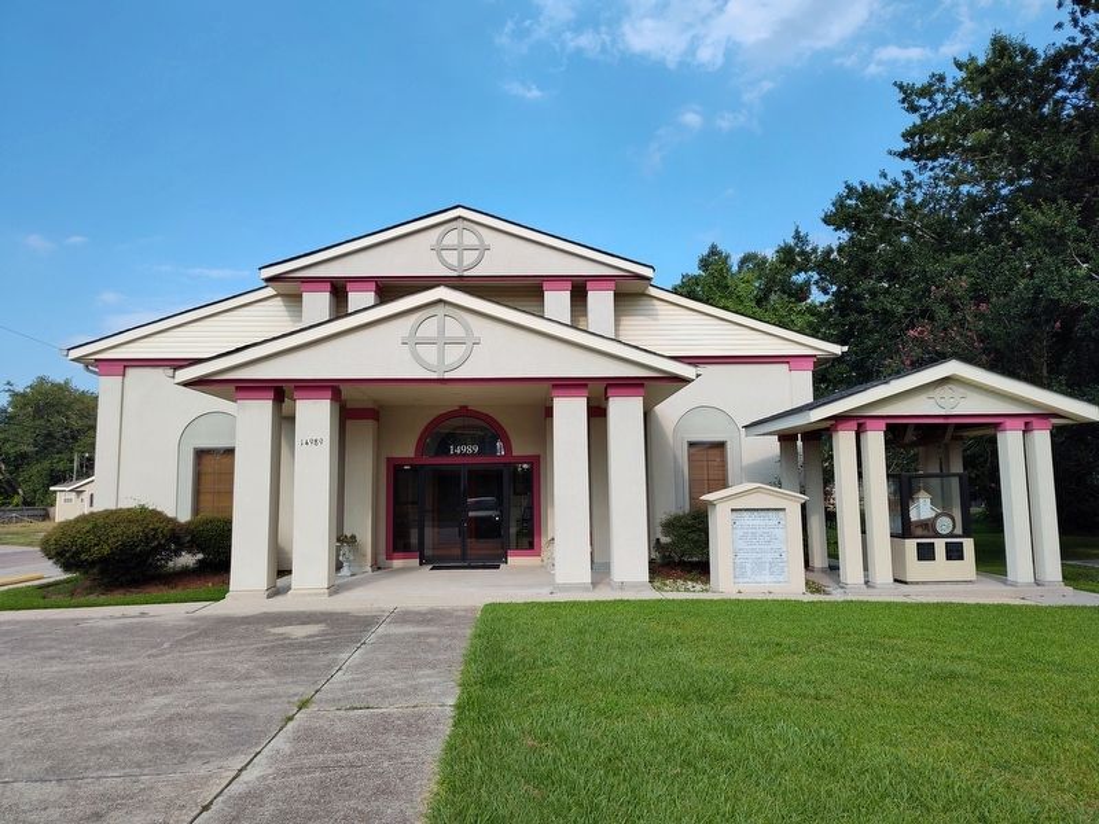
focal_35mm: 23
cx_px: 550
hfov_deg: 73.9
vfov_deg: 58.9
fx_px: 730
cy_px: 412
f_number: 1.8
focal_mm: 5.56
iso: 100
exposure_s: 1/1089
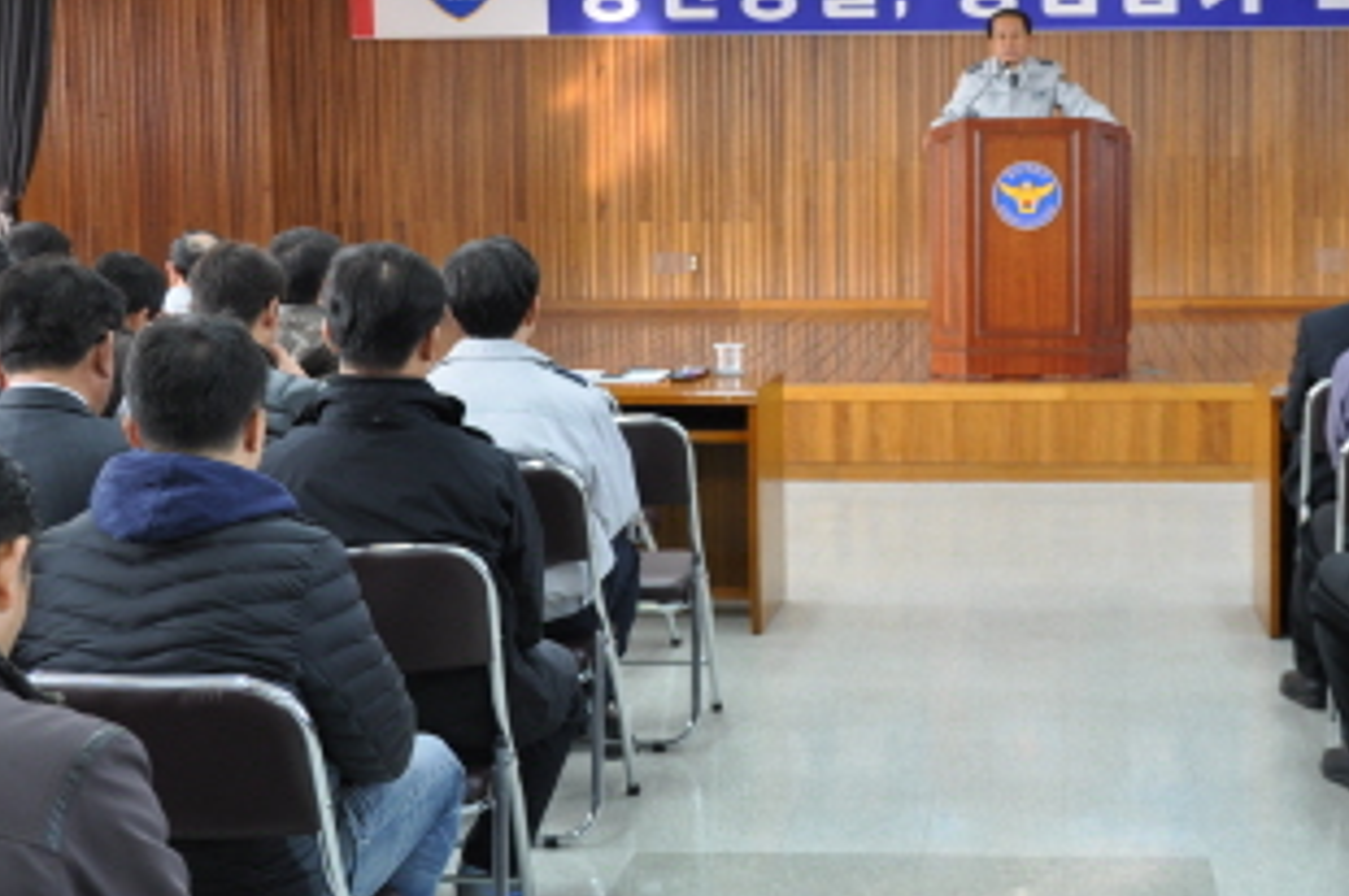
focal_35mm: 63
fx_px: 2358
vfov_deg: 21.4
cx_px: 923
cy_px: 300
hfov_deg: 31.6
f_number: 5.6
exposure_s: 1/30
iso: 400
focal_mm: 26
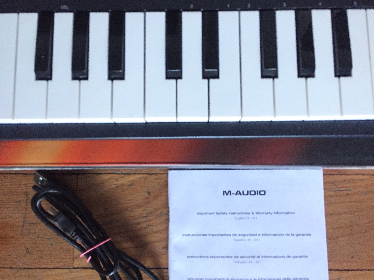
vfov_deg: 48.2
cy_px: 140
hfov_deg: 61.7
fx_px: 313
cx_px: 187
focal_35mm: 29
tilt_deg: -83.0
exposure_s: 1/33
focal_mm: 4.15
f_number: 2.2
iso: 320
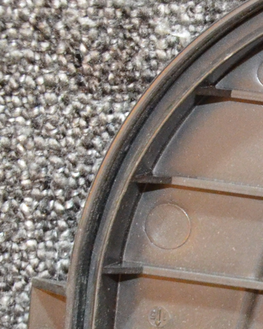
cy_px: 414
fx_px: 2456
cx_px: 634
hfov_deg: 5.9
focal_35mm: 252
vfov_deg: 7.6
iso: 2500
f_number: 6.3
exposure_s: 1/60
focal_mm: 35
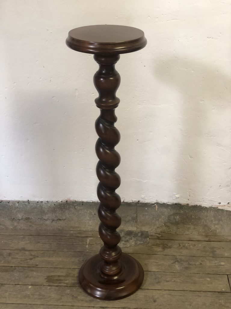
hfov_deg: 28.0
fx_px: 463
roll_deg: +1.1
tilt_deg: -27.1
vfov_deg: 36.8
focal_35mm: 52
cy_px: 154
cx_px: 116
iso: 100
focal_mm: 6
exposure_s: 1/33
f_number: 2.4
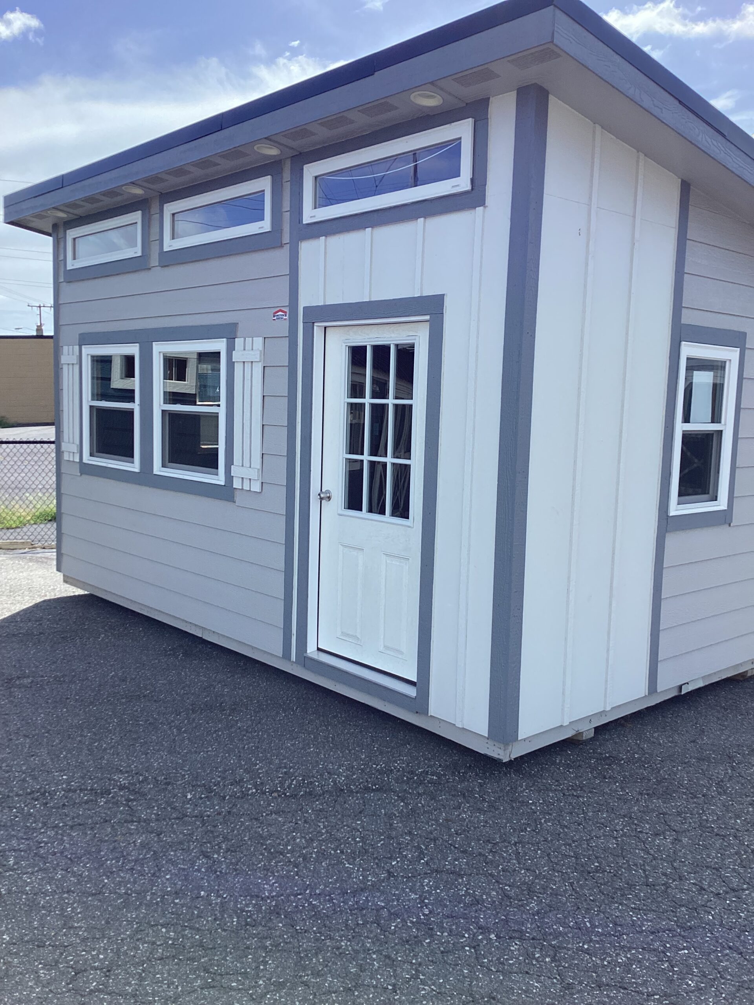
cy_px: 502
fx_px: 900
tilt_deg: -7.1
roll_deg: +0.5
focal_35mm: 31
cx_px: 377
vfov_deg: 58.4
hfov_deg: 45.4
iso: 25
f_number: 2.4
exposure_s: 1/849
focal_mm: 3.3
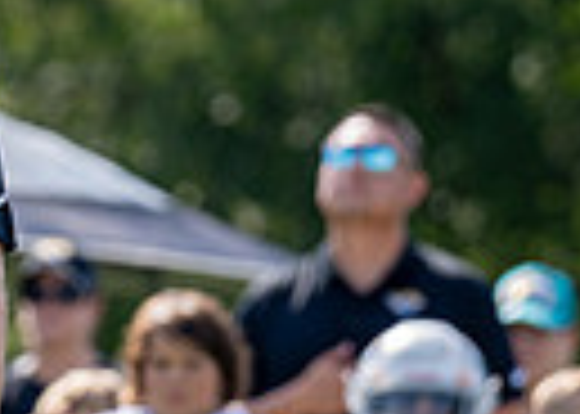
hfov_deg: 2.8
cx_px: -217
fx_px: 11673
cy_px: 421
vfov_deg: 2.0
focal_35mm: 709
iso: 160
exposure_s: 1/1600
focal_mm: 135
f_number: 2.8
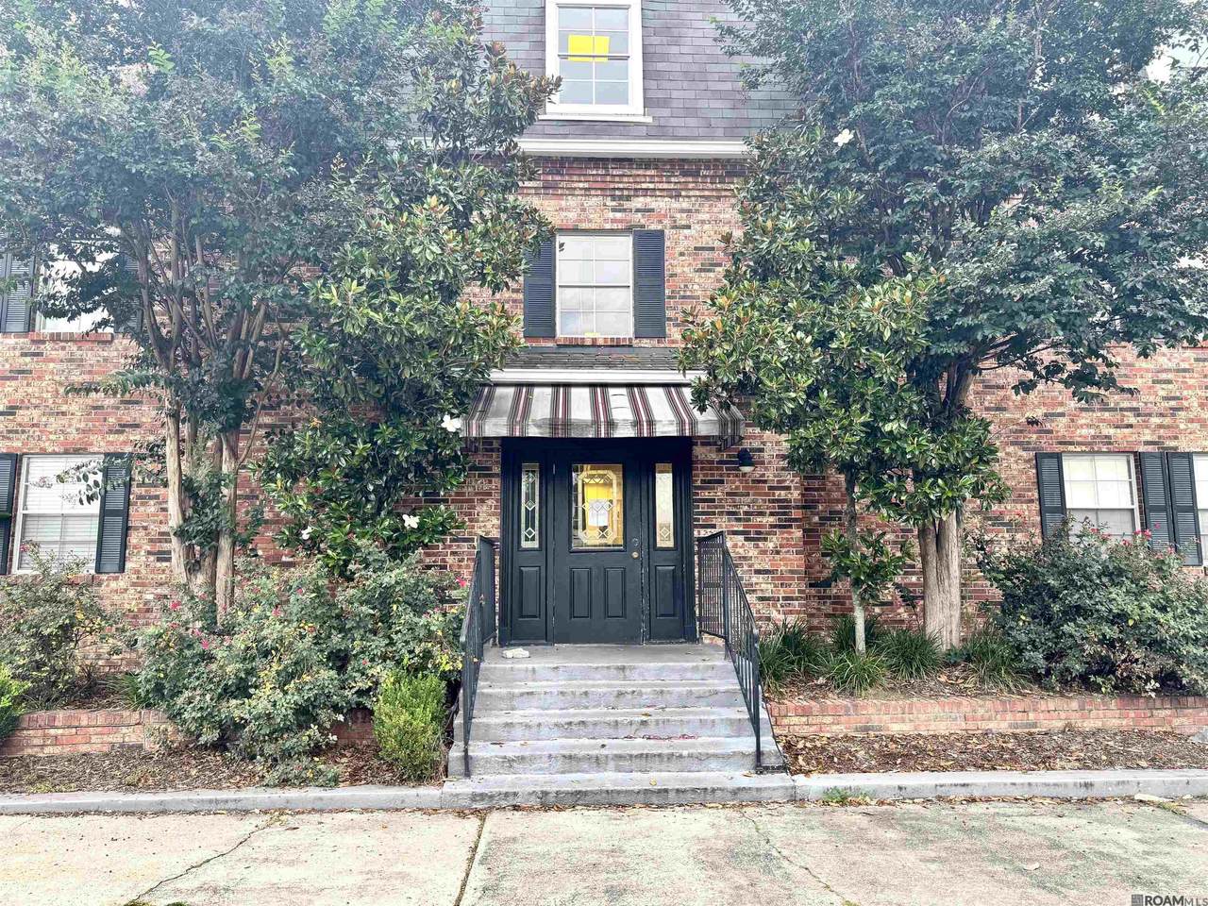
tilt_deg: +8.6
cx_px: 604
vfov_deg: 56.8
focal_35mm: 24
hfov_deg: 71.6
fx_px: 838
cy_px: 453
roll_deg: +0.1
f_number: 1.78
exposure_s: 1/136
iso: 64
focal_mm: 6.76
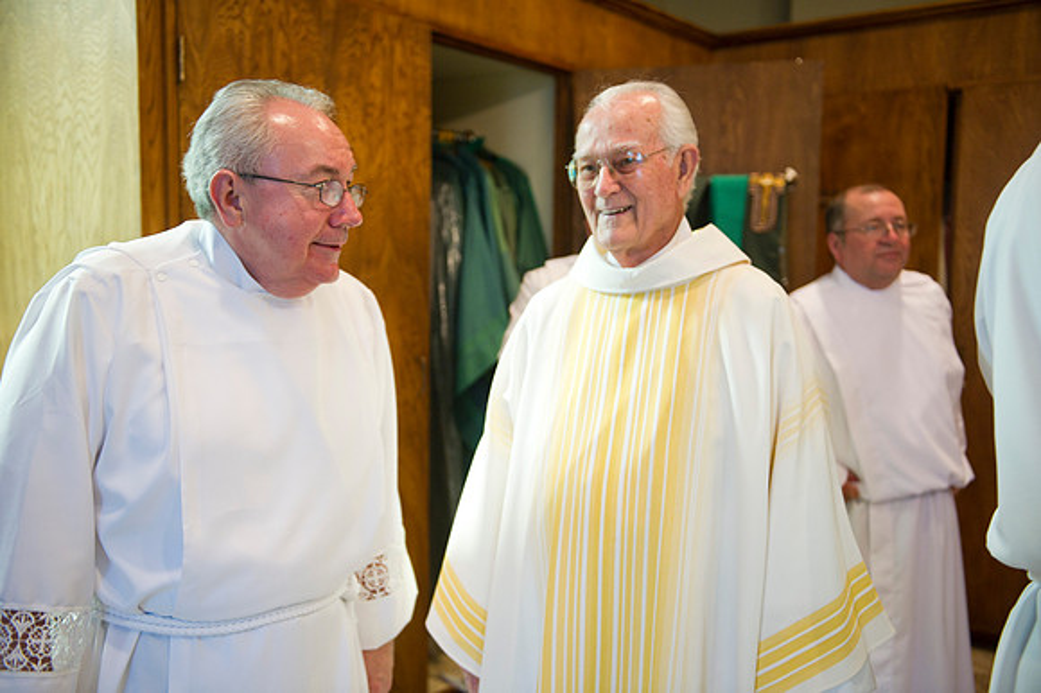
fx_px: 1040
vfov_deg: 36.8
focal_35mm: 36
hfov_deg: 53.2
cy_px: 346
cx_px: 520
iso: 2000
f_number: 2.8
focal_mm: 36
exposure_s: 1/80
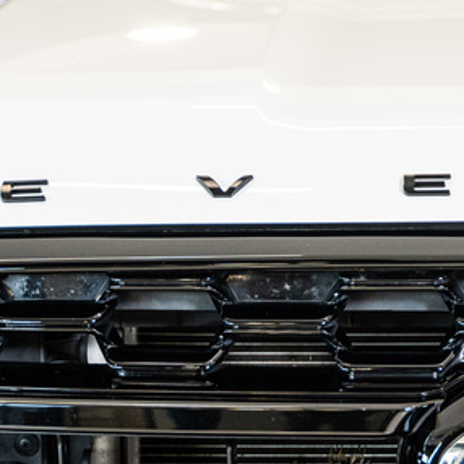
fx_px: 2214
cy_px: 118
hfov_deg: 11.7
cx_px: 583
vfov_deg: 11.9
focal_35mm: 146
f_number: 2.8
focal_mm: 48
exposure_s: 1/125
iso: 640
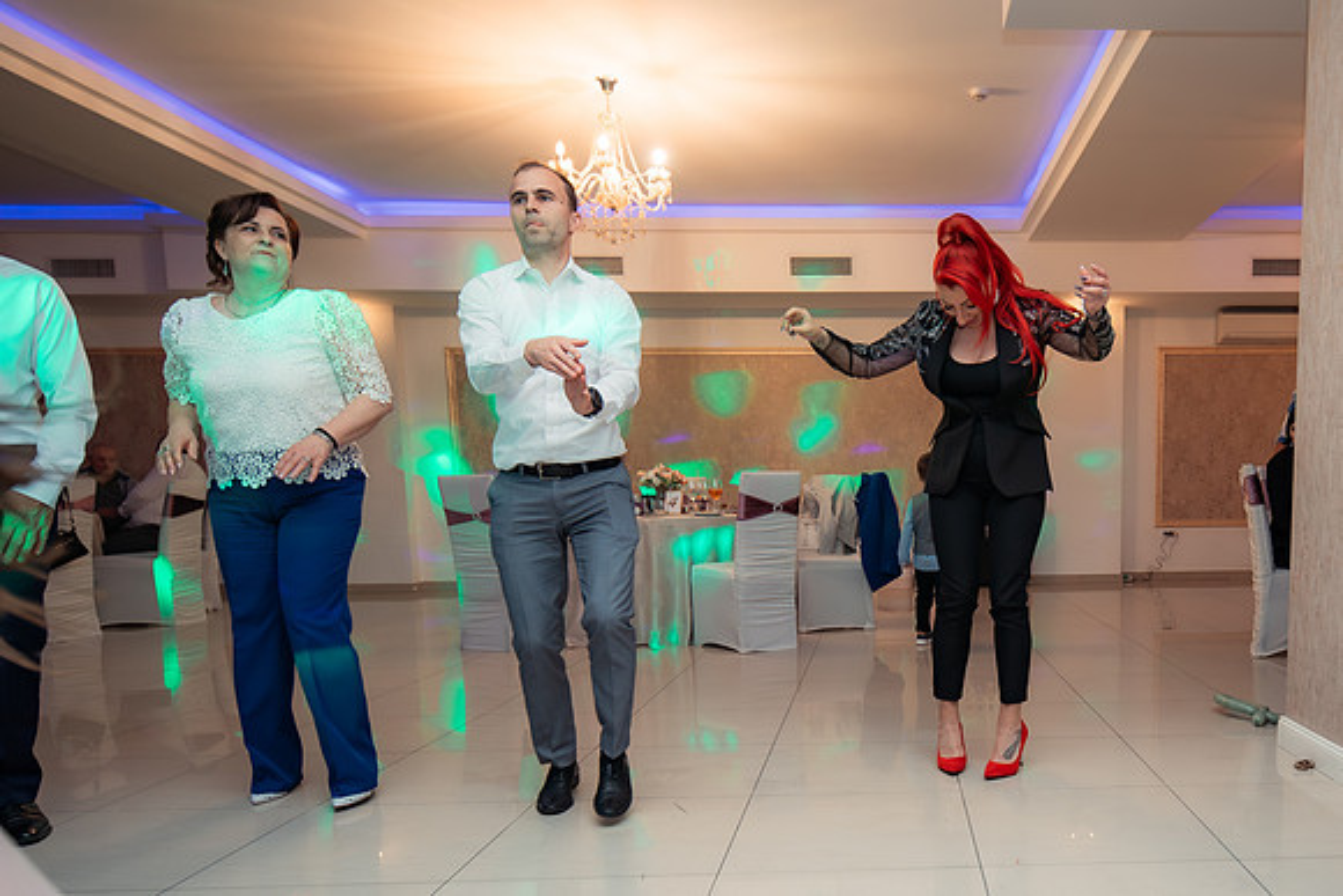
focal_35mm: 27
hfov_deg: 64.1
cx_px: 948
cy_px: 633
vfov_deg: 46.3
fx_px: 1020
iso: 1600
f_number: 2.8
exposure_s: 1/200
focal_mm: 19
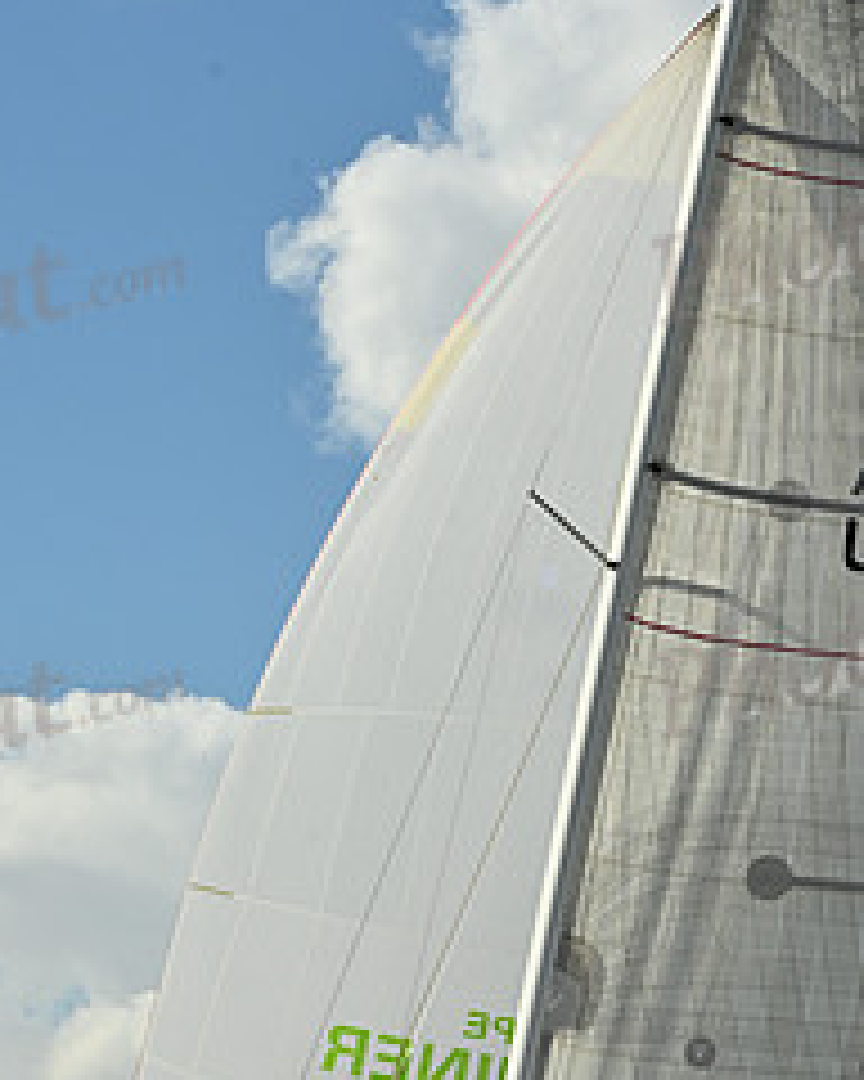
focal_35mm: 159
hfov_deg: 9.7
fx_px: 5082
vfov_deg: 12.1
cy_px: 922
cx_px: 421
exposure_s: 1/800
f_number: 11
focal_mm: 70
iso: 250
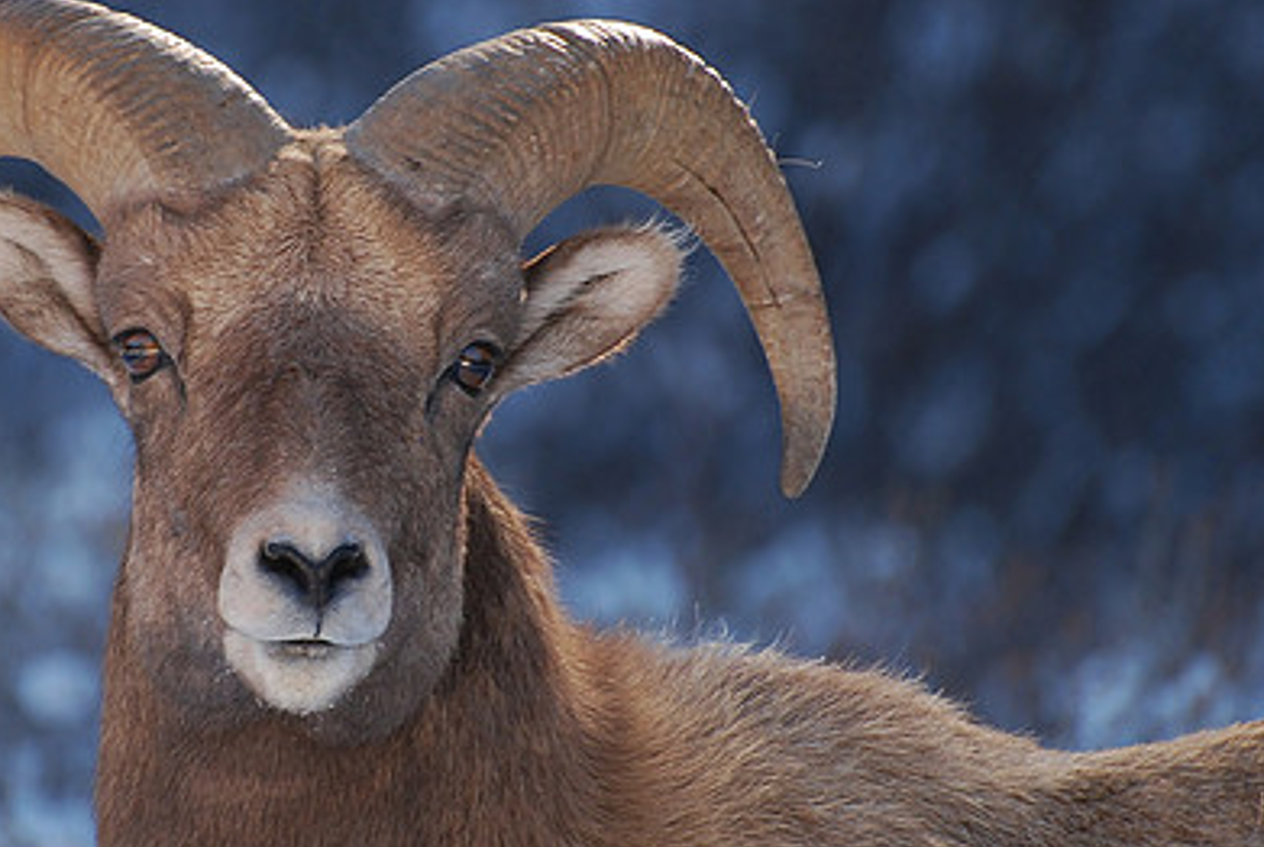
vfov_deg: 2.1
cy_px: 391
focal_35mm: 667
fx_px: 23454
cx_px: 378
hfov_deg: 3.1
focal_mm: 300
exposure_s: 1/320
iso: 400
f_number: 5.6
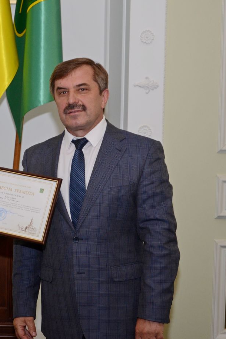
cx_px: -3
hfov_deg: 15.4
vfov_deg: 23.4
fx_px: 819
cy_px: 171
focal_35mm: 87
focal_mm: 38
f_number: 4.5
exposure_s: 1/250
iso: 800
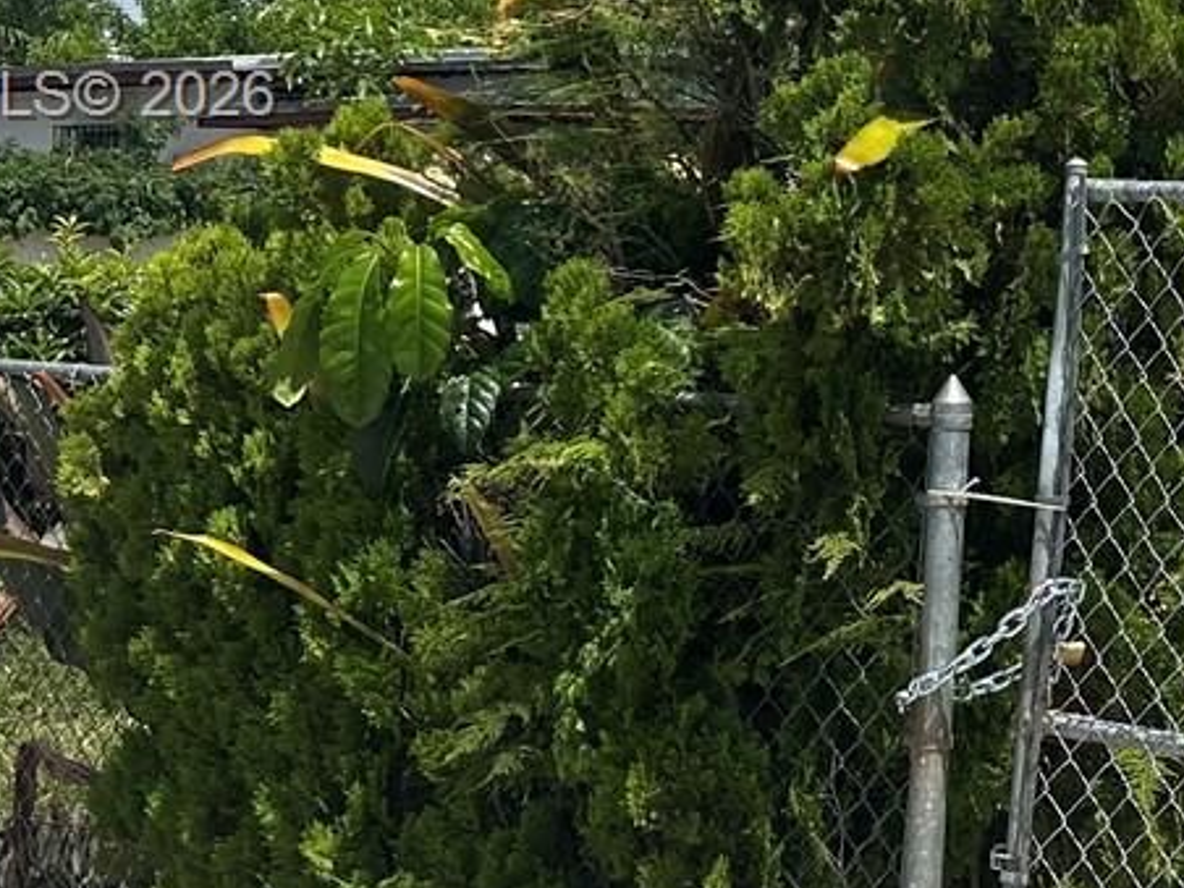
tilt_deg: +4.6
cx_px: 1556
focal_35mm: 85
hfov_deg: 20.9
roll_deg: -0.9
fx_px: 2907
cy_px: 100
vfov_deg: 17.1
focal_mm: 6.86
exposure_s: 1/6623
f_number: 1.78
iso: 80
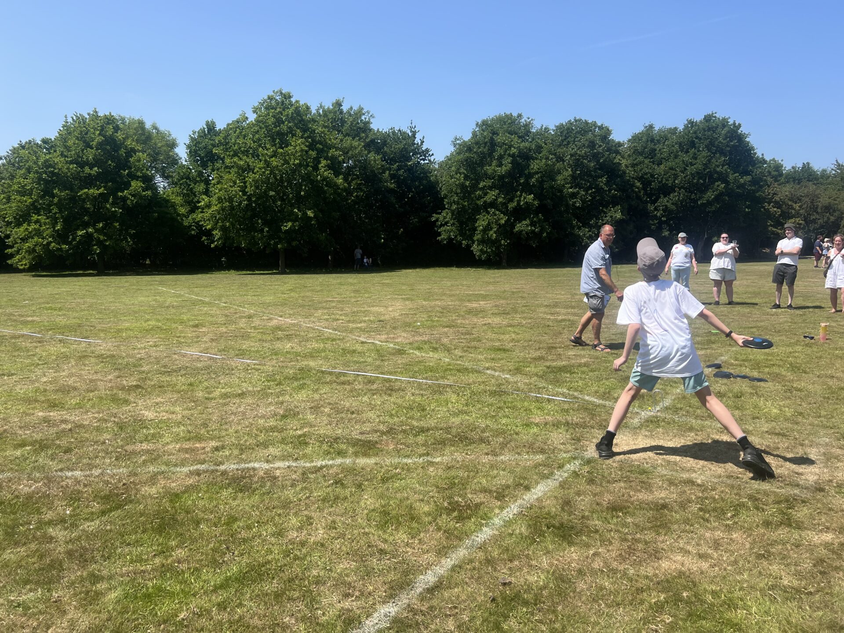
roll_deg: +1.1
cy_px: 316
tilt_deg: -5.8
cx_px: 422
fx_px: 634
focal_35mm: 26
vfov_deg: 53.1
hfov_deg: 67.3
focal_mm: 5.7
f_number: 1.5
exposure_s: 1/3356
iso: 50
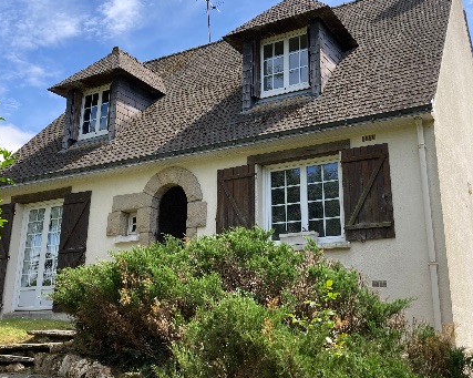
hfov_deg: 44.8
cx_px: 225
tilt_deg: +16.7
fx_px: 574
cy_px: 168
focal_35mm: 41
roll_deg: -1.9
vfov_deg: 36.4
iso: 20
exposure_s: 1/1200
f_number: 1.8
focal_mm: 3.99
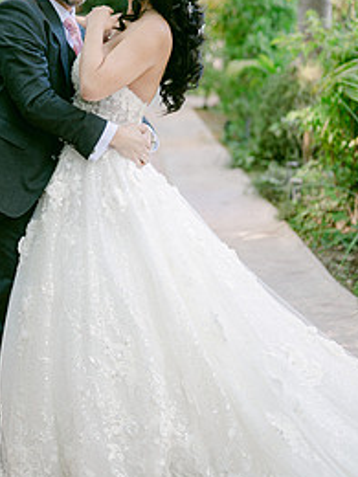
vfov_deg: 23.4
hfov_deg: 17.7
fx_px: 1145
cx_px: 111
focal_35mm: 83
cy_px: 138
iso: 110
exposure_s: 1/125
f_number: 2
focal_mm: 50
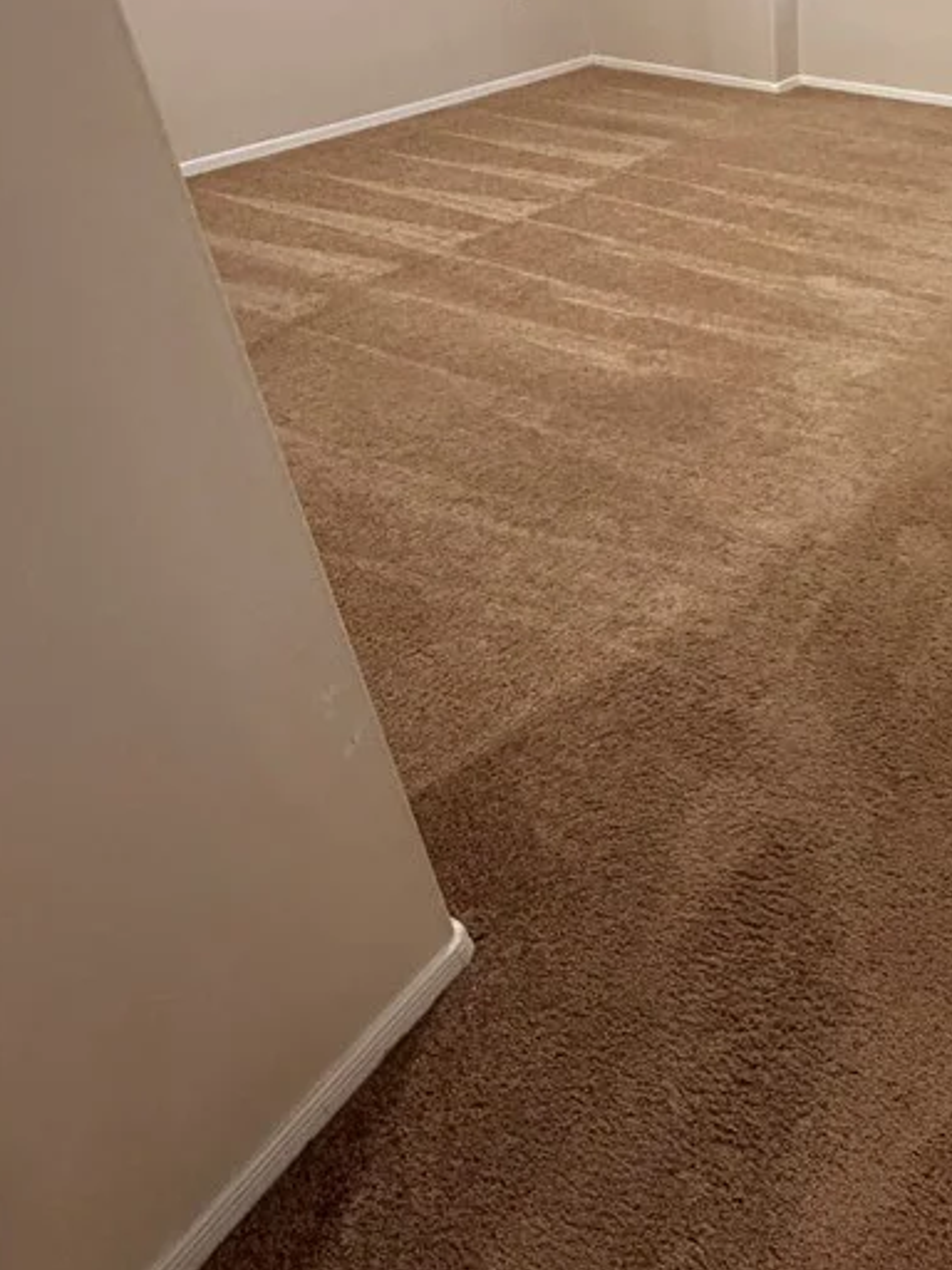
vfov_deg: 62.5
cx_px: 925
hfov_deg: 43.5
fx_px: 1027
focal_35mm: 28
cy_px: 466
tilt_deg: -32.9
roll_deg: -2.0
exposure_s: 1/60
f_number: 2.2
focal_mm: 2.22
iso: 640
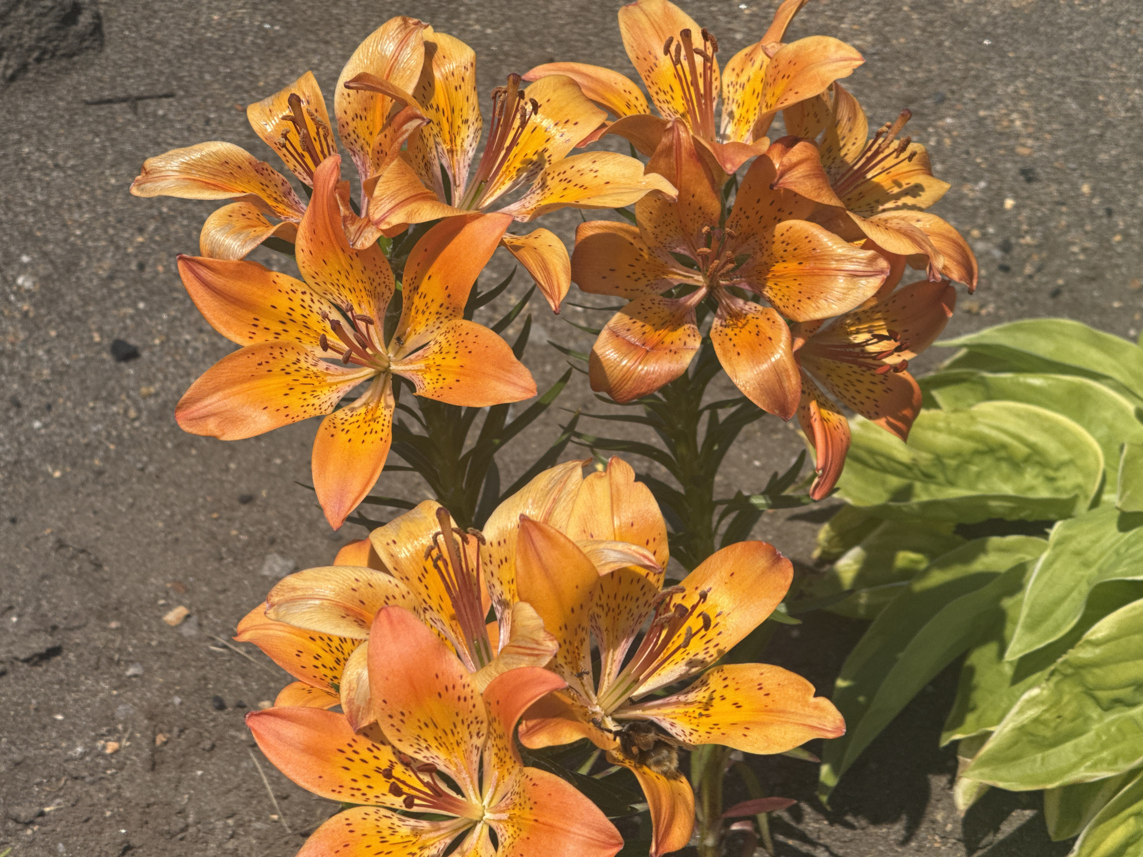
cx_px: 572
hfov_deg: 16.4
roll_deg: -0.3
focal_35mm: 120
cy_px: 428
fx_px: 3962
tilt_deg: -36.5
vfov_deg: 12.3
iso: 50
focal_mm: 15.66
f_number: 2.8
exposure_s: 1/1577
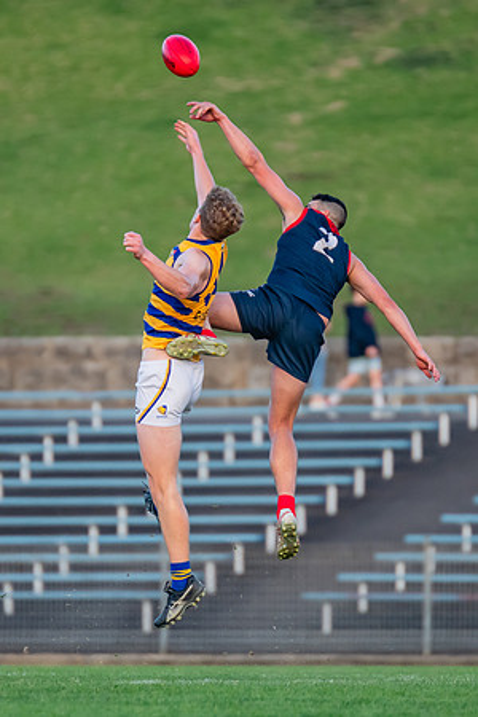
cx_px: 169
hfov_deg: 1.6
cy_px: 314
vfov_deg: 2.4
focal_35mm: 872
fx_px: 17358
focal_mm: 420
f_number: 4
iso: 1100
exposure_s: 1/1250
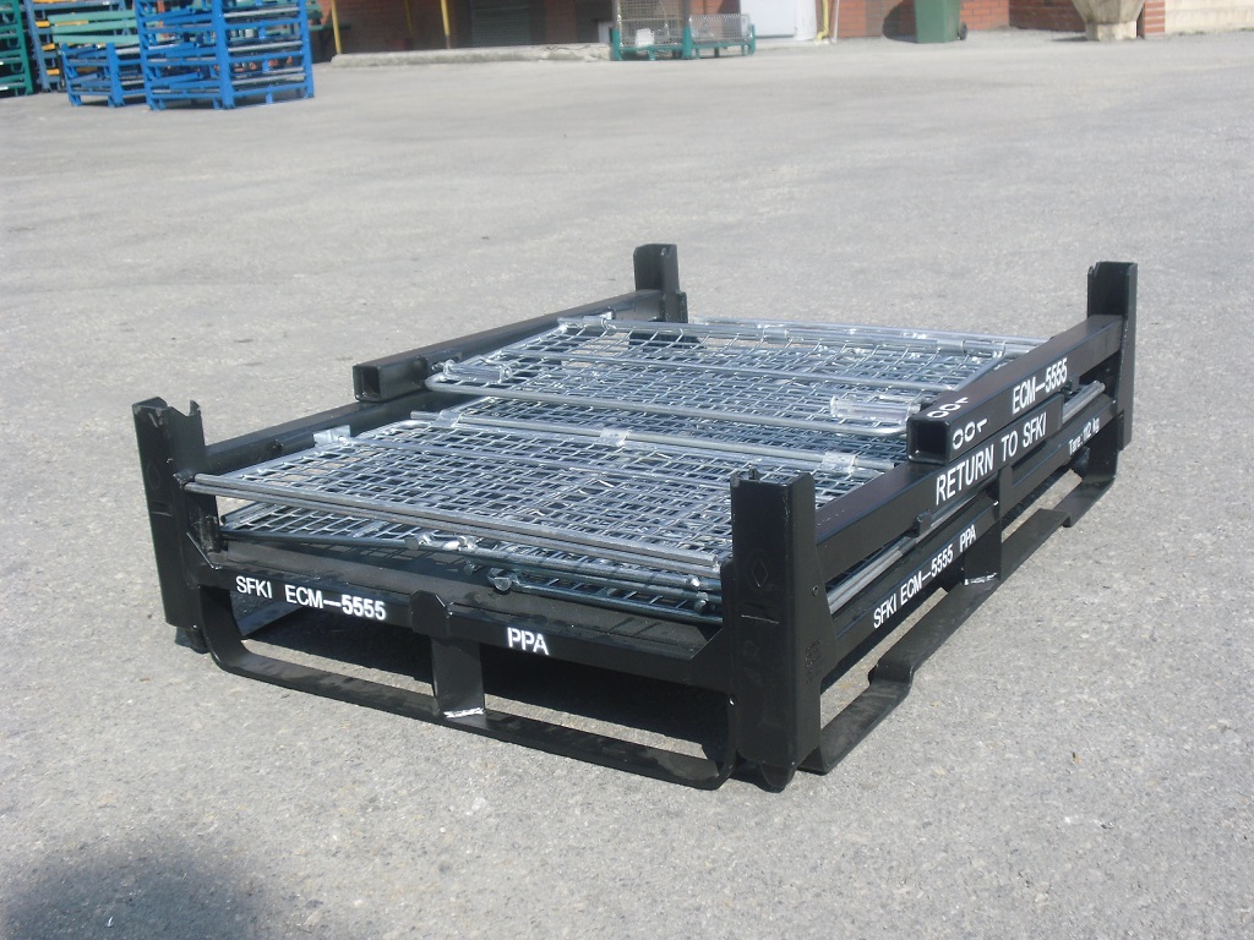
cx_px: 627
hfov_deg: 42.9
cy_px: 470
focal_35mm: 44
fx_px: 1594
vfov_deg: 32.9
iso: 80
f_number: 8.5
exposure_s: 1/100
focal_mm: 7.7
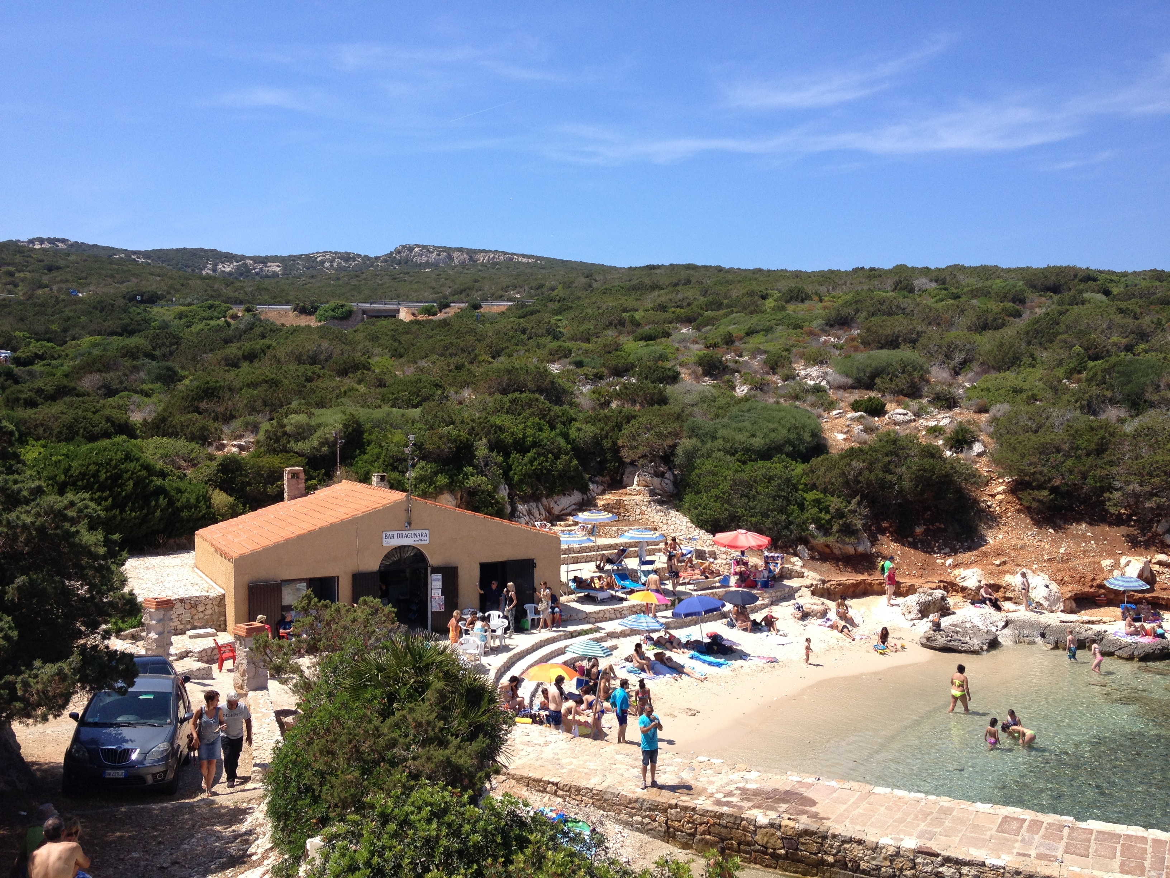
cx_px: 585
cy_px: 439
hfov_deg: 52.6
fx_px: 1183
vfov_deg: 40.7
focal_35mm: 35
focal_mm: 4.28
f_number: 2.4
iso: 50
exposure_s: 1/1284
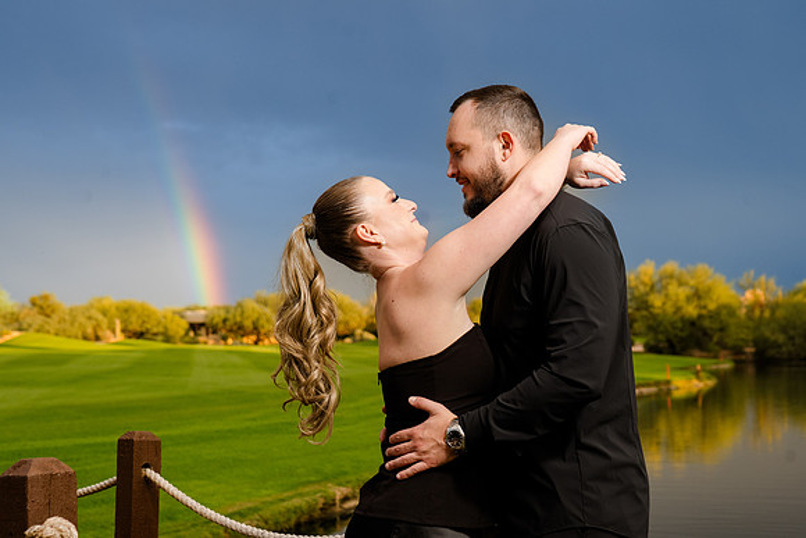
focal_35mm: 56
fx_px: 1254
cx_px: 403
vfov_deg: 24.2
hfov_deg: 35.6
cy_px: 269
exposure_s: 1/250
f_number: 5.6
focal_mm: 56
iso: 250
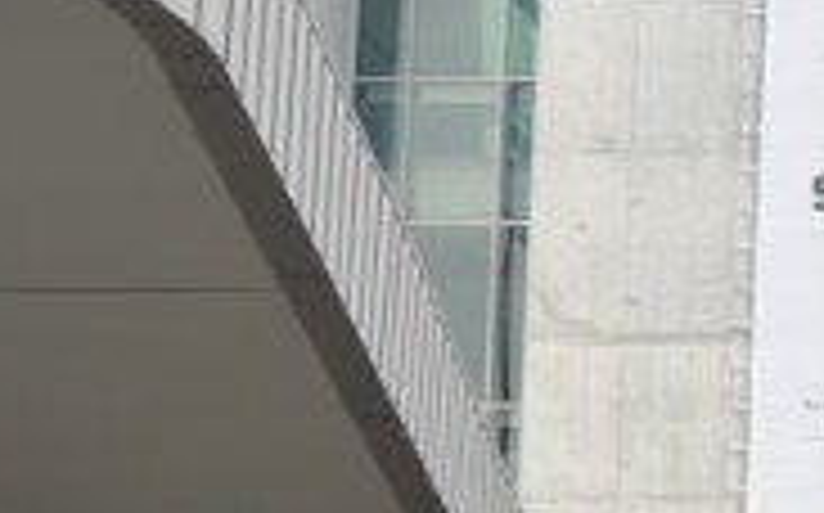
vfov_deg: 6.3
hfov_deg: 9.2
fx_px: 4667
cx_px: 1891
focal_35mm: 208
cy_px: 554
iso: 200
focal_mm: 26
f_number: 7.1
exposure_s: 1/400
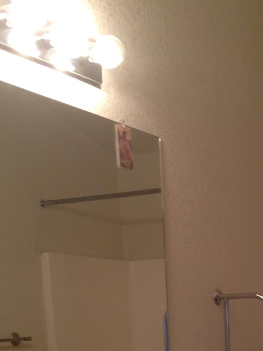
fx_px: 872
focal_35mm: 86
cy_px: 385
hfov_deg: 16.8
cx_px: 258
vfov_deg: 21.6
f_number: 2.4
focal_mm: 4.28
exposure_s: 1/20
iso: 80
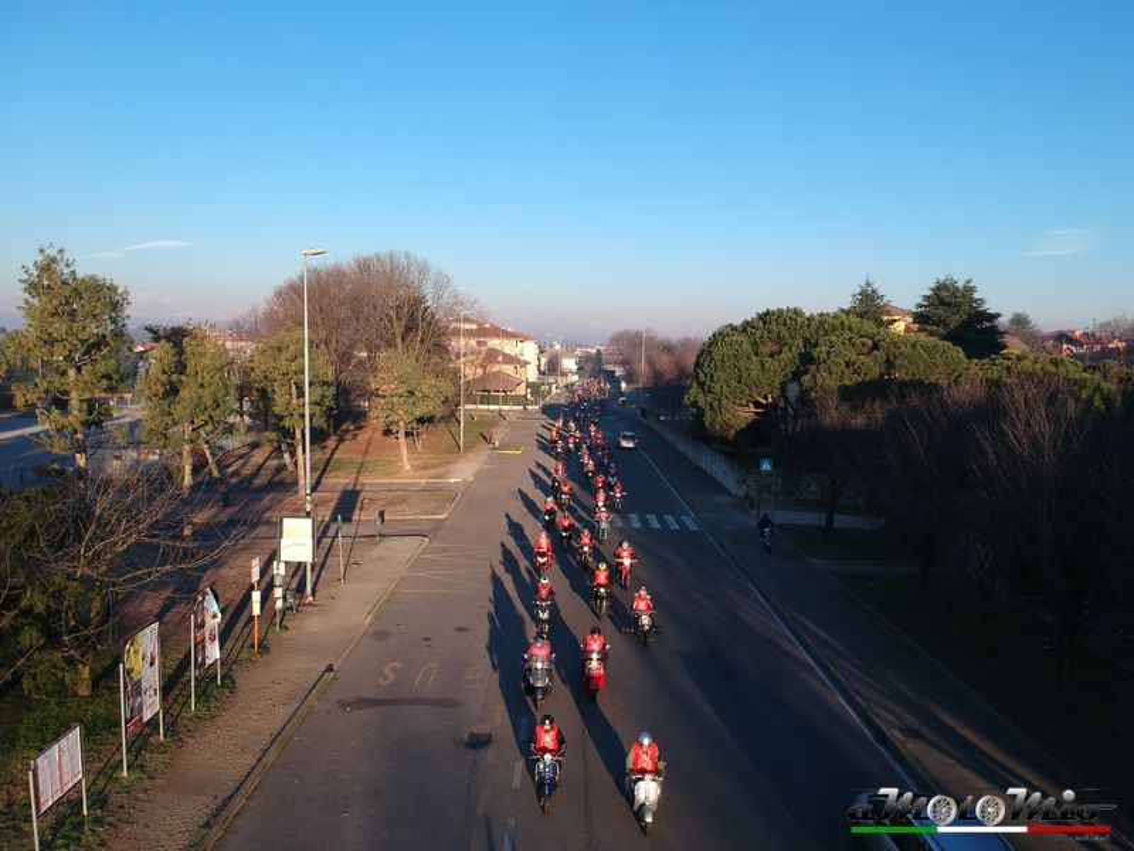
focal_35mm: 25
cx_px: 567
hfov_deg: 69.4
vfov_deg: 54.9
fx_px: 819
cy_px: 426
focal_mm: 4.49
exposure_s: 1/500
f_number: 2.6
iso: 100
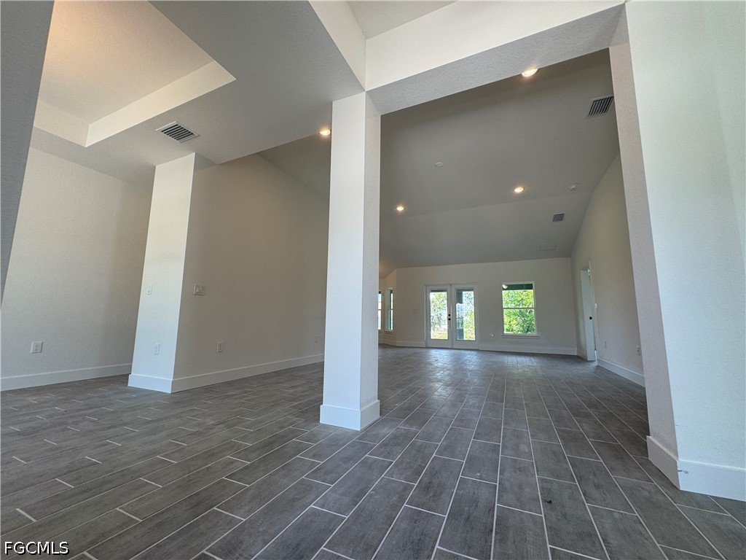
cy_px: 280
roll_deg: -0.7
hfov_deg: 102.1
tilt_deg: +7.5
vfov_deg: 85.7
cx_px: 373
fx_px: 302
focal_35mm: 14
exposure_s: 1/120
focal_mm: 2.22
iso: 64
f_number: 2.2
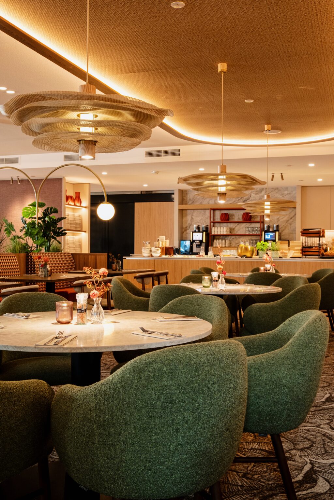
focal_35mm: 41
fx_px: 571
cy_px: 250
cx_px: 167
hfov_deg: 32.6
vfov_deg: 47.4
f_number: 9
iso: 320
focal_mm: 27.1
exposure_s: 1/2
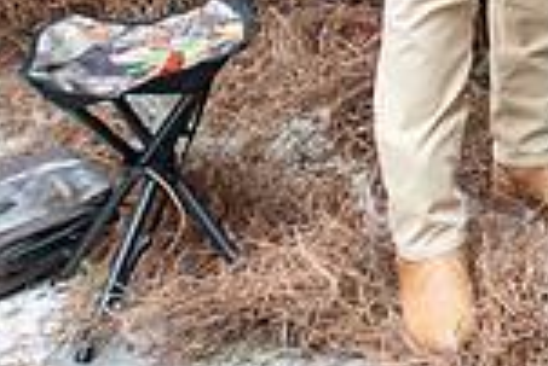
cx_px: 1030
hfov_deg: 14.2
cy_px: -434
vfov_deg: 10.0
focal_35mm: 125
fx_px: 1905
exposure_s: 1/100
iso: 3200
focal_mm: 26
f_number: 5
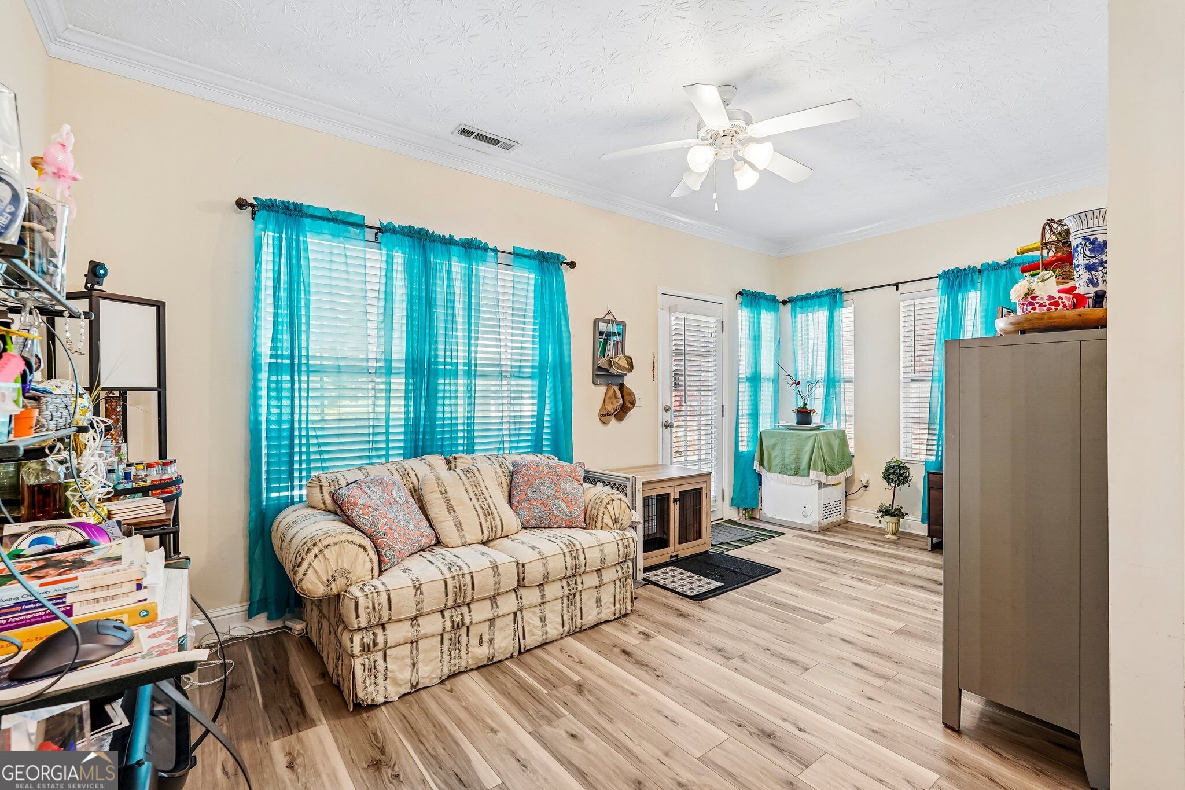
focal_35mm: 16
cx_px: 592
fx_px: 527
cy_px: 395
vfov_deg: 73.7
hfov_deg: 96.7
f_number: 8
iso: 800
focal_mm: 16
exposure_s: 1/15
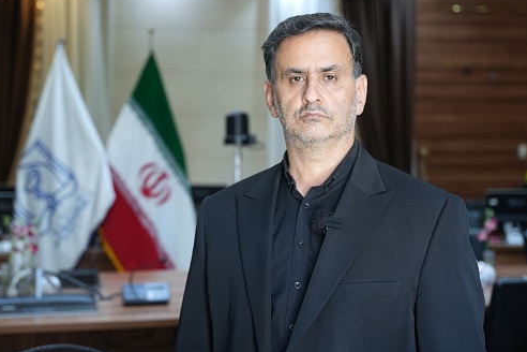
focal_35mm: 62
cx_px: 230
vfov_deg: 22.0
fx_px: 905
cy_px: 157
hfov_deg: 32.4
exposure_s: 1/50
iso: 500
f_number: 2.8
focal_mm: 50.7
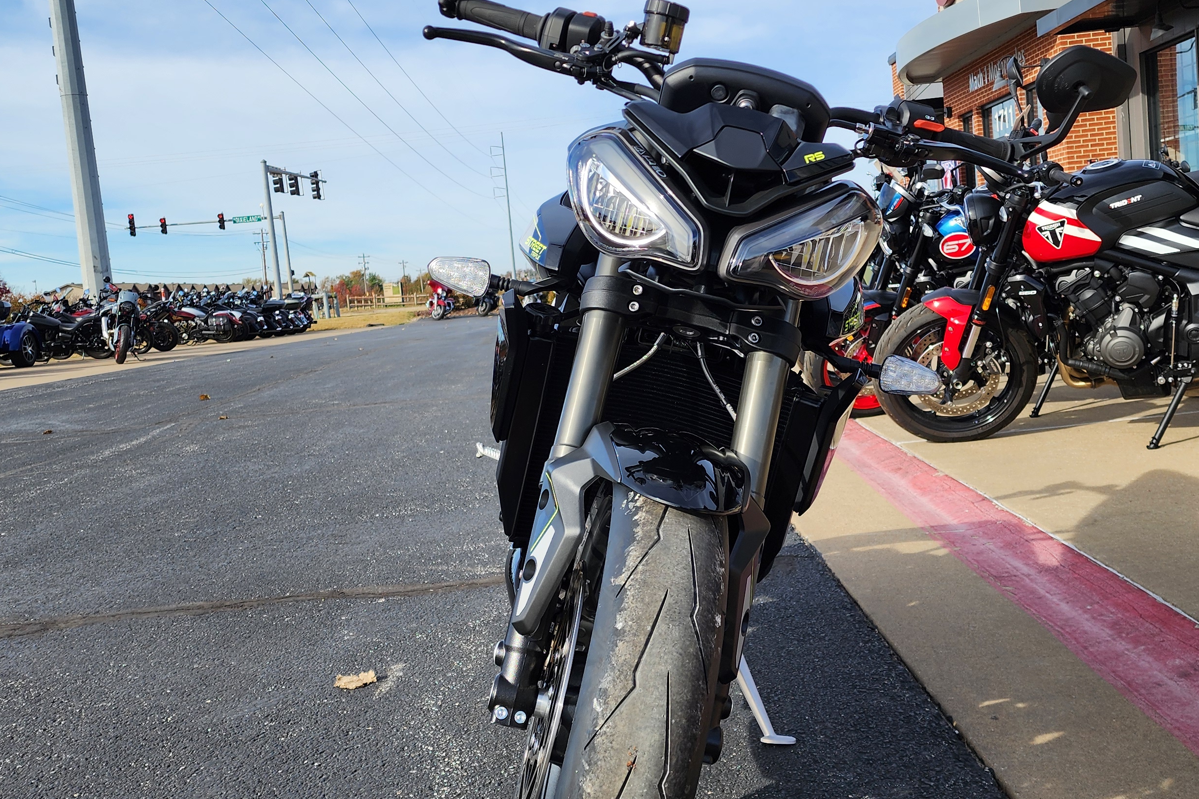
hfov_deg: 49.5
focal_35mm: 39
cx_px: 644
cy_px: 379
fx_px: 1299
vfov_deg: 34.2
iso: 12
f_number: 1.8
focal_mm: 6.4
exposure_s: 1/752
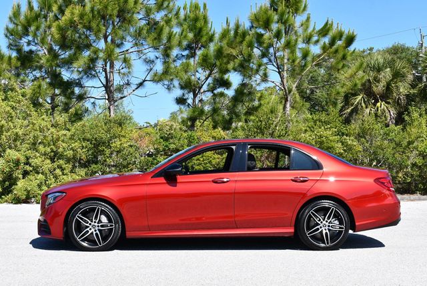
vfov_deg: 24.2
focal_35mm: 56
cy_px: 143
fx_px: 665
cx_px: 214
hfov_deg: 35.6
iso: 160
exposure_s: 1/250
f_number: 8
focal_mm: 28
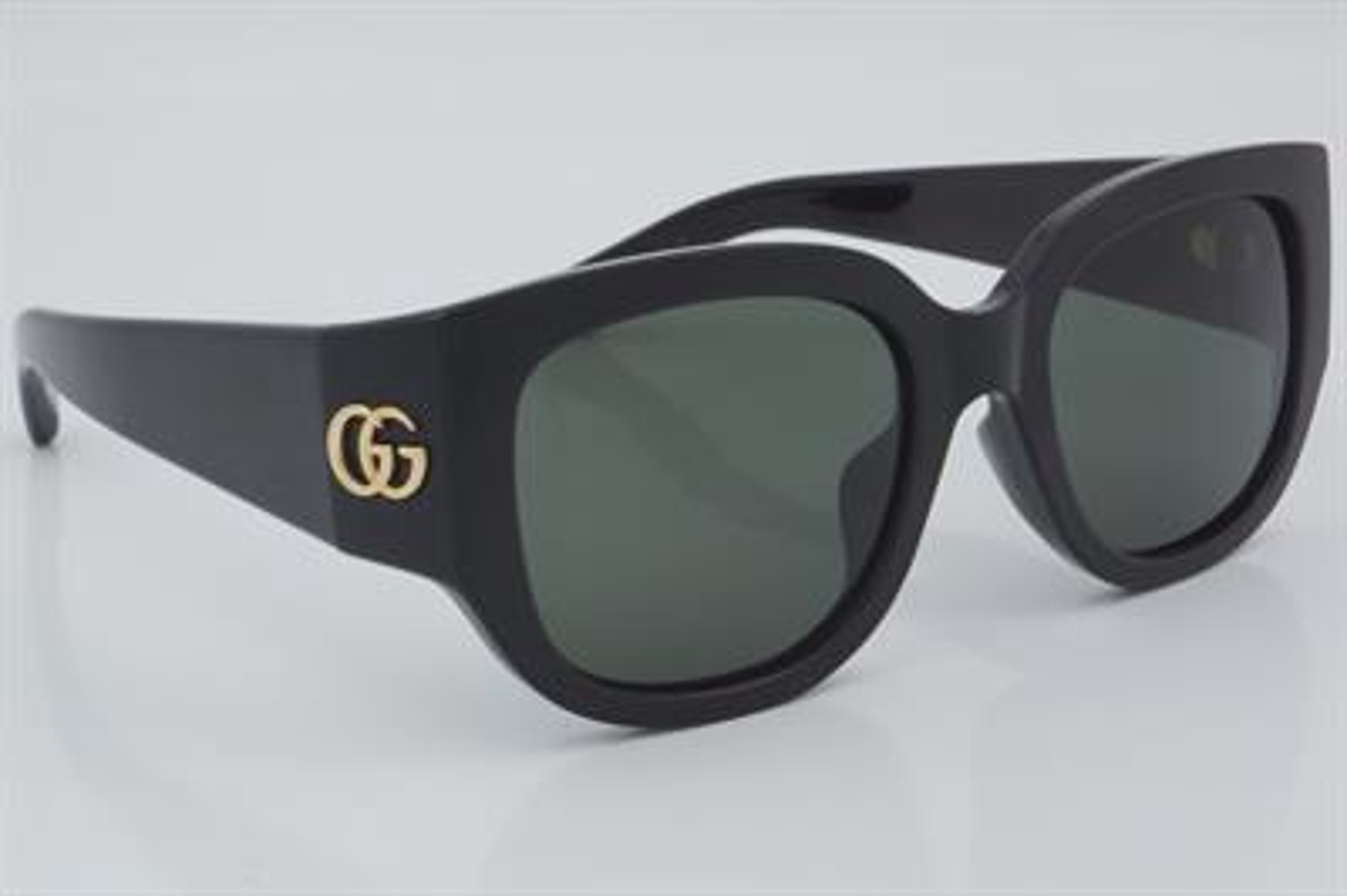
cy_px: 448
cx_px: 674
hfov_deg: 27.0
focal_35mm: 75
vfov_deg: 18.2
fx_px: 2804
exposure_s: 1/4
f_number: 32
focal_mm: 50
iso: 100
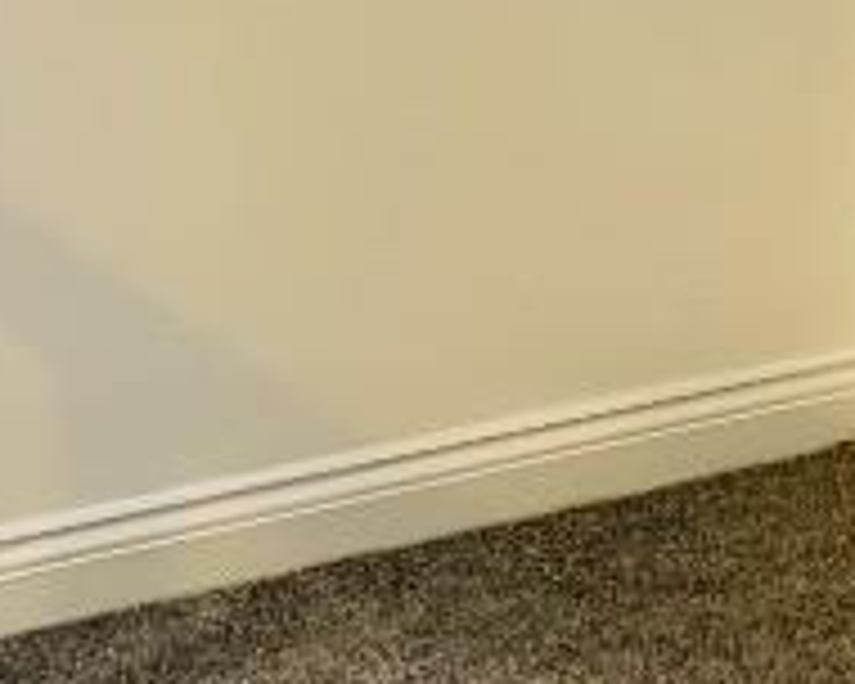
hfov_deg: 14.1
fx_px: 3467
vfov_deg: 11.2
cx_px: 472
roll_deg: +0.3
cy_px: 490
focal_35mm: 137
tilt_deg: -23.7
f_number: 1.8
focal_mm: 4.25
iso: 125
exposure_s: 1/50
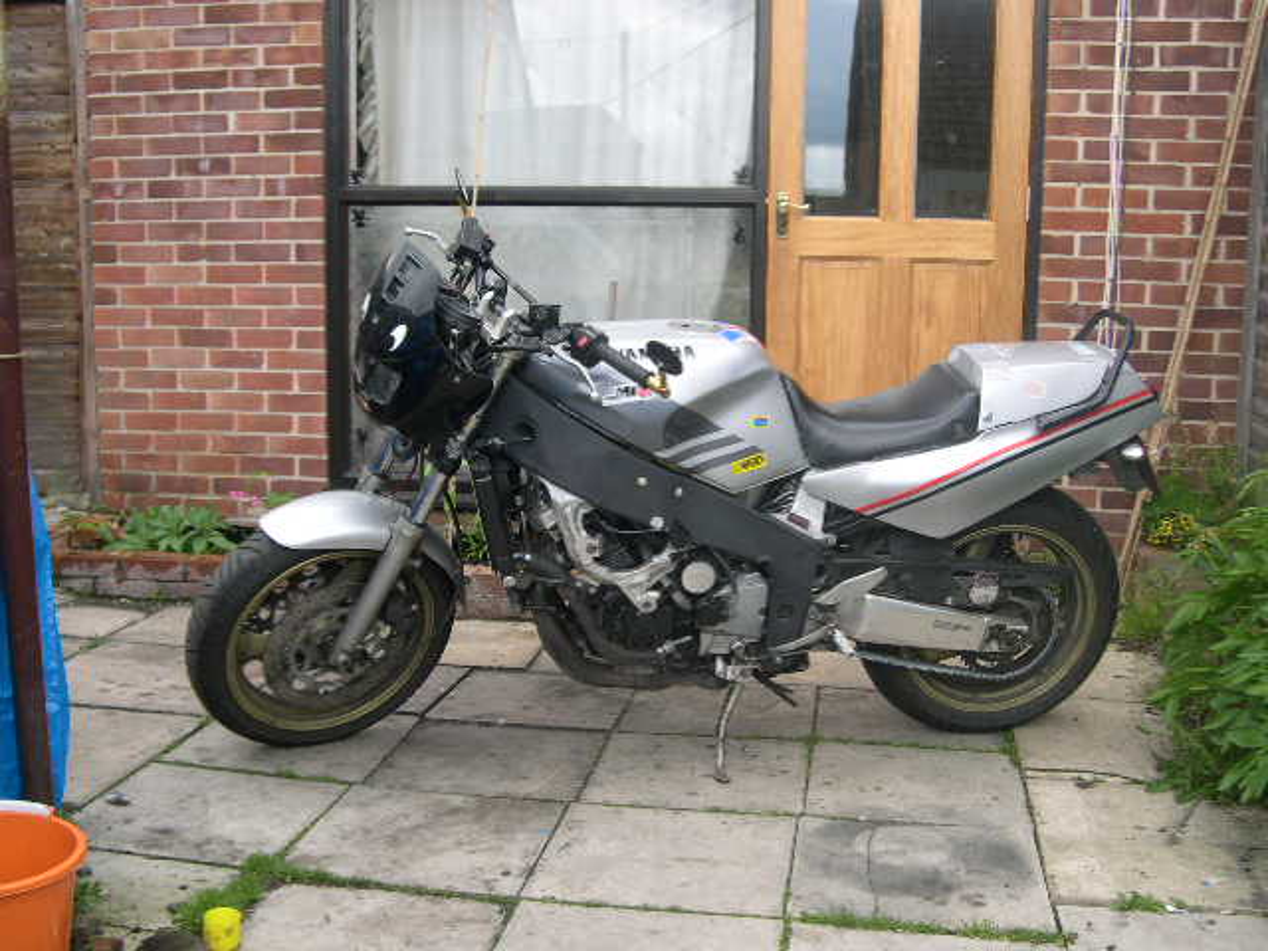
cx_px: 634
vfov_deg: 37.7
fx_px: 1392
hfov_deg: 49.0
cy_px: 476
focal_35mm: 38
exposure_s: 1/350
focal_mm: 8
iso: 100
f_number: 2.8
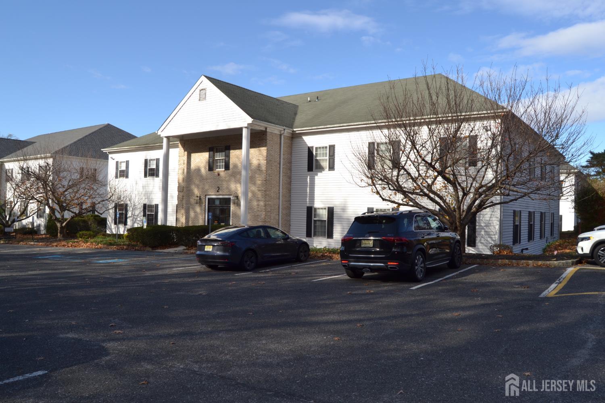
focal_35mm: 27
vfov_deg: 47.9
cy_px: 202
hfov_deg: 67.4
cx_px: 302
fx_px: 454
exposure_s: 1/200
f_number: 8
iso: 100
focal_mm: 18
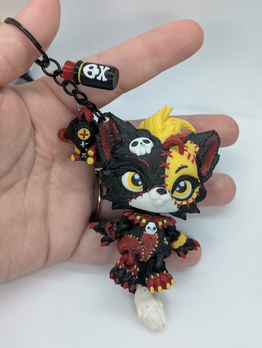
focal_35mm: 49
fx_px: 493
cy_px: 174
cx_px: 131
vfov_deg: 38.9
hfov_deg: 29.7
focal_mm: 6.9
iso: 157
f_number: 1.68
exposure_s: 1/207
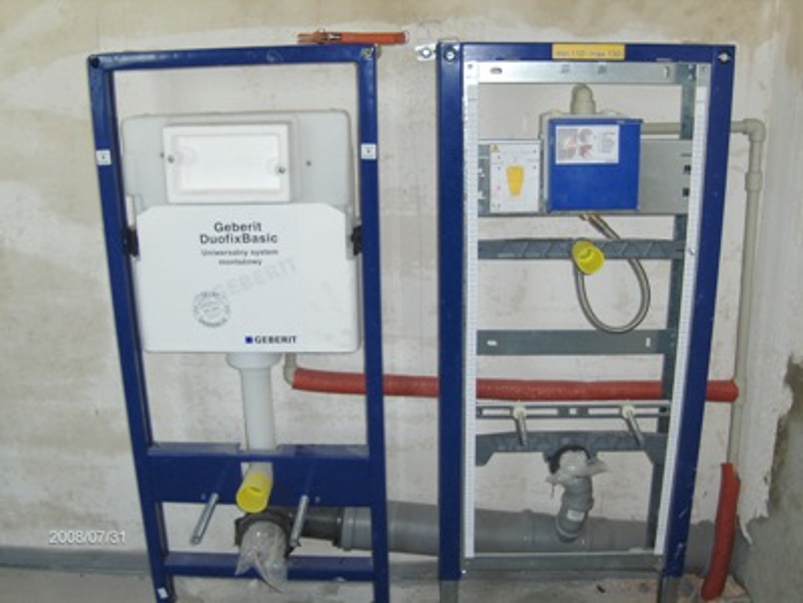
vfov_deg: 40.7
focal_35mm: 35
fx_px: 812
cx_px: 402
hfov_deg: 52.6
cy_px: 302
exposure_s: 1/60
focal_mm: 7.5
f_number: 2.8
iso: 100
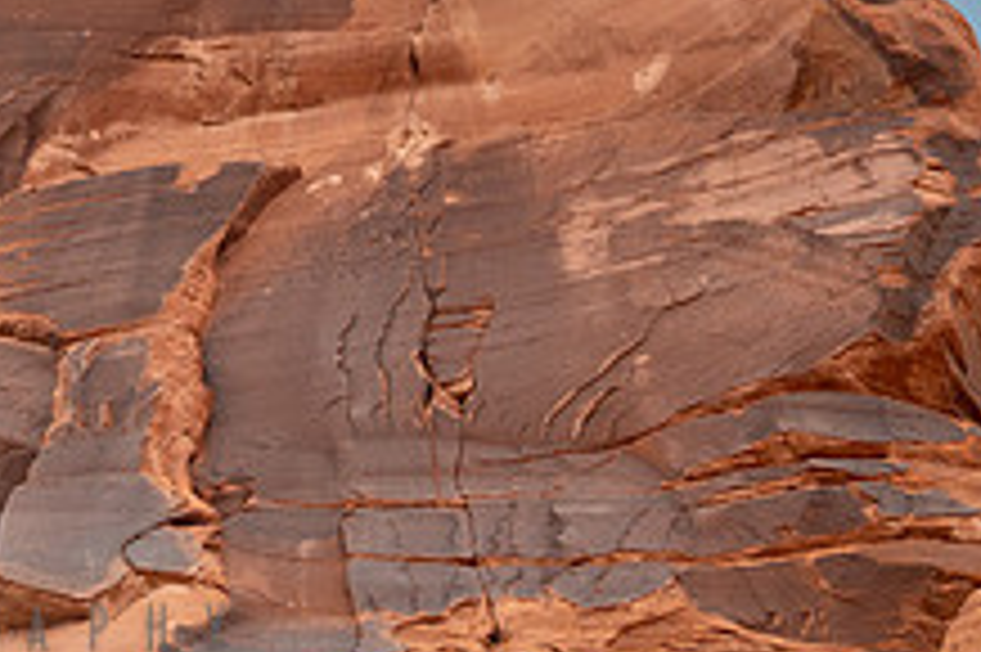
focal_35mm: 96
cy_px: -180
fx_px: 2614
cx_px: 382
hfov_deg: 21.2
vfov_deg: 13.7
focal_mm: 36
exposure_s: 1/1600
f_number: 4
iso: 400
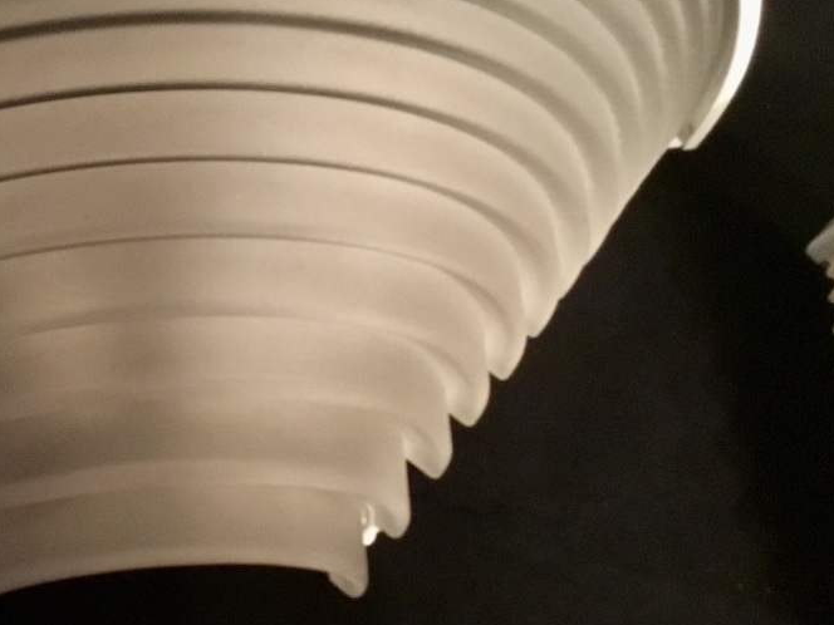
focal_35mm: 56
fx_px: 1349
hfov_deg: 32.6
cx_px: 85
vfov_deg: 26.0
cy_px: 235
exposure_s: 1/17
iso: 400
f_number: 2.4
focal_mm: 3.3
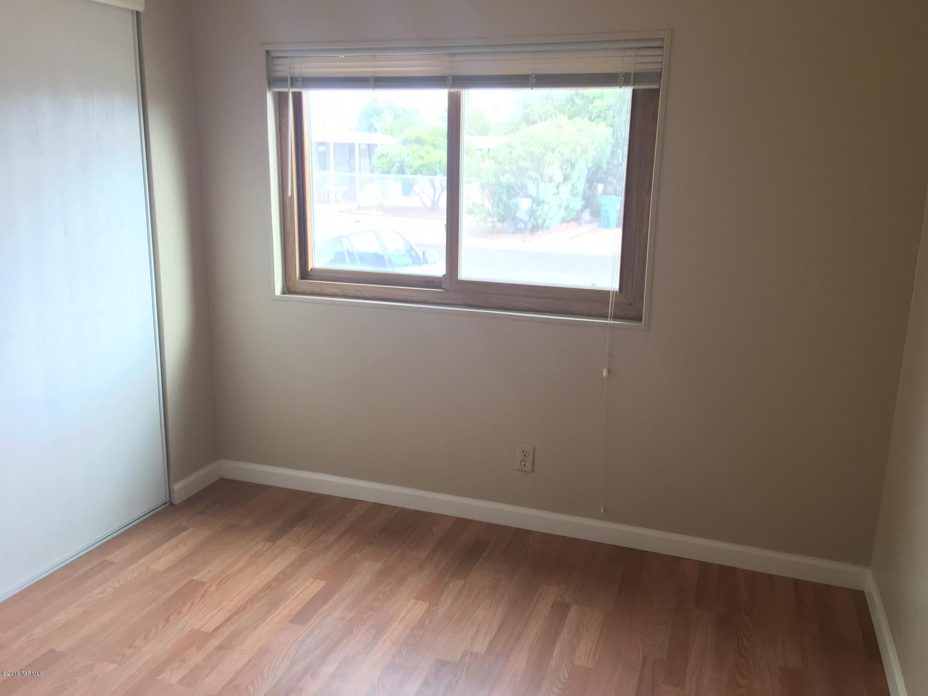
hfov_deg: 61.7
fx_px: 777
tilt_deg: -12.7
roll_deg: -1.1
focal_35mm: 29
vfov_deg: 48.2
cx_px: 464
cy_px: 348
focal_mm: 4.15
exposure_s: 1/30
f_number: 2.2
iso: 80
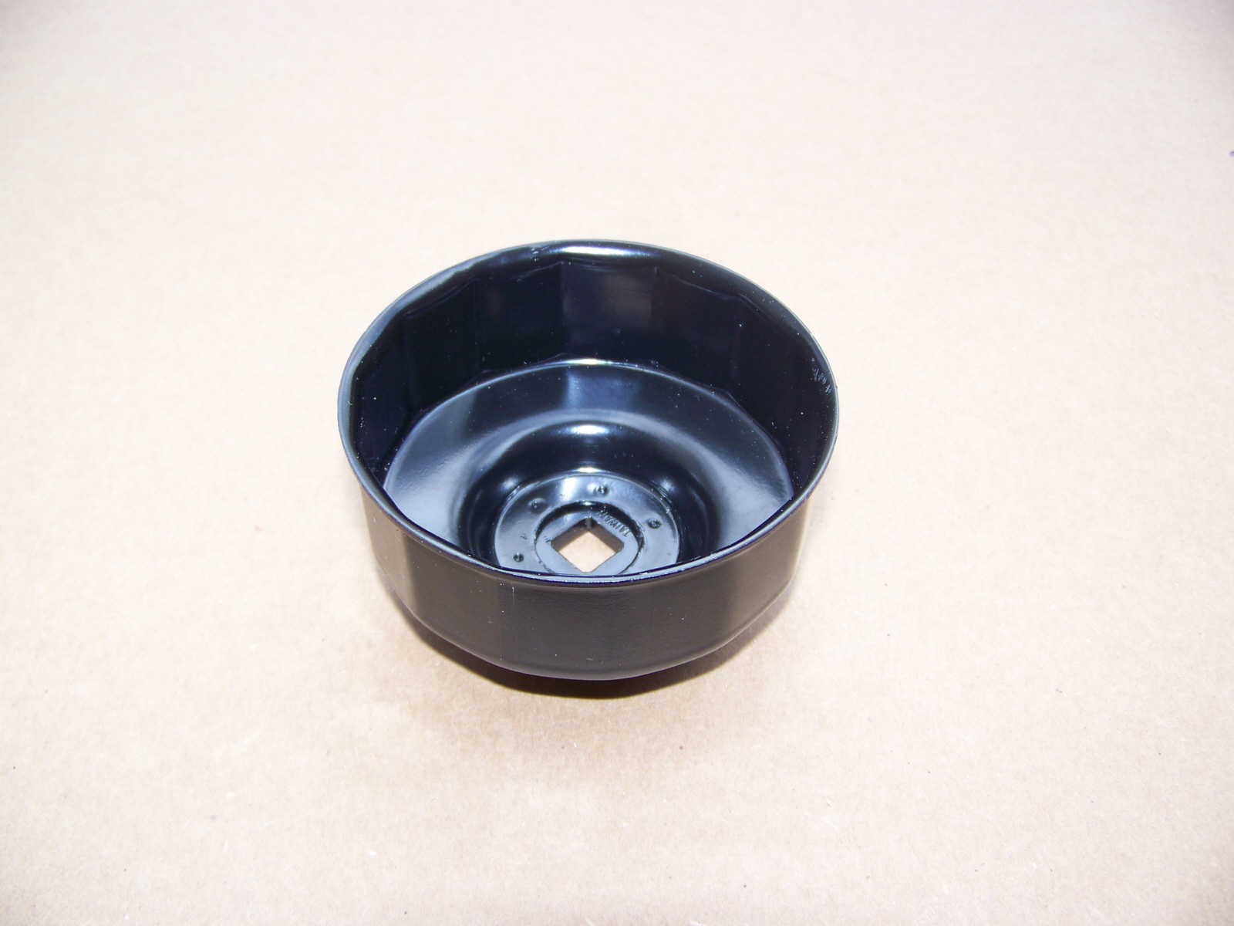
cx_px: 617
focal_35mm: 36
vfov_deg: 39.7
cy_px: 463
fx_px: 1283
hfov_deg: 51.4
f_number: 2.8
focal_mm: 5.85
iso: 64
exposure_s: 1/200
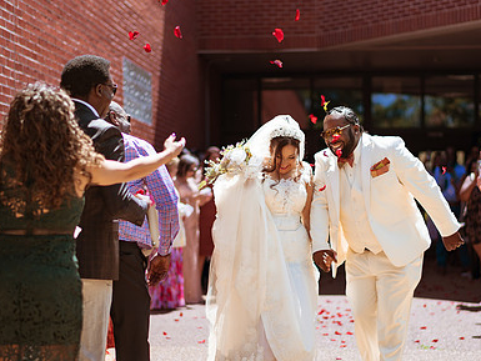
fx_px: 1168
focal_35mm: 84
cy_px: 233
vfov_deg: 17.5
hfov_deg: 23.3
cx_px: 267
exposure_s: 1/6400
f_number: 1.4
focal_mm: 58
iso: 100
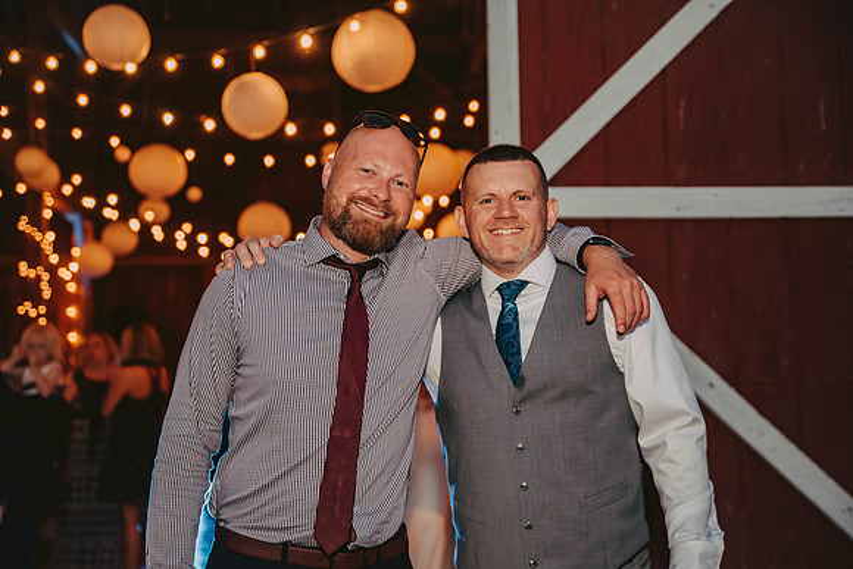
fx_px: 1232
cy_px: 284
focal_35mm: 52
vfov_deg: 26.0
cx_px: 426
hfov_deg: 38.2
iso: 1600
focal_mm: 52
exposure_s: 1/125
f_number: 2.8
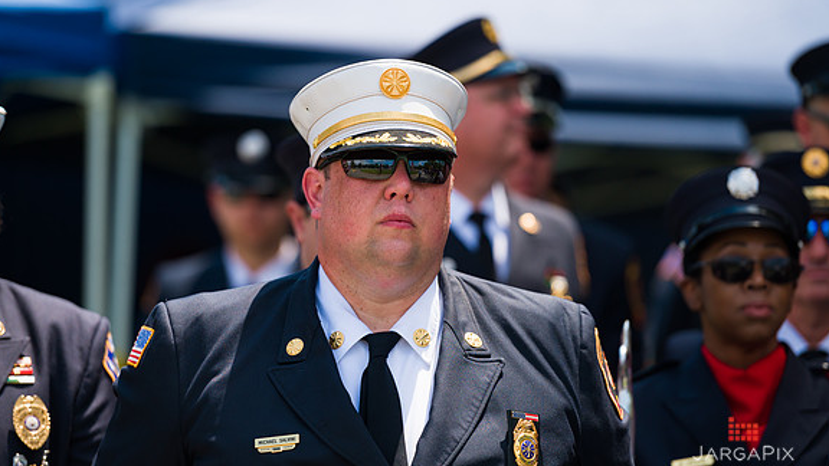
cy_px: 214
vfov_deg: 5.8
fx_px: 4638
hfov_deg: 10.2
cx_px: 413
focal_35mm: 211
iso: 200
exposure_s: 1/2500
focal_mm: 200
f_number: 3.2
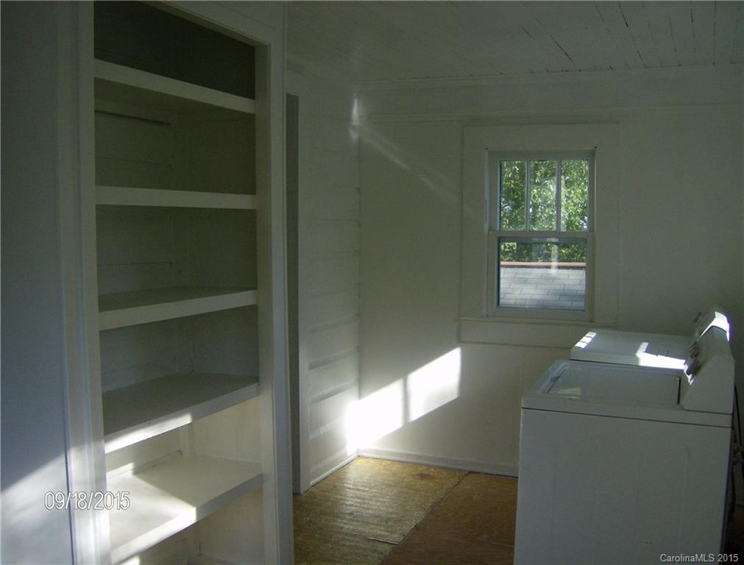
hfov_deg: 51.1
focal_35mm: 36
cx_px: 372
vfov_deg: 40.0
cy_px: 282
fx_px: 777
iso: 100
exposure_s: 1/369
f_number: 2.8
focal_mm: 6
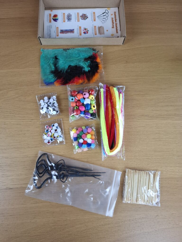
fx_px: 161
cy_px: 121
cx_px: 91
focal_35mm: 23
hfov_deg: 58.9
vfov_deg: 73.9
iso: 160
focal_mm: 5.54
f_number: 1.8
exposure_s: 1/100
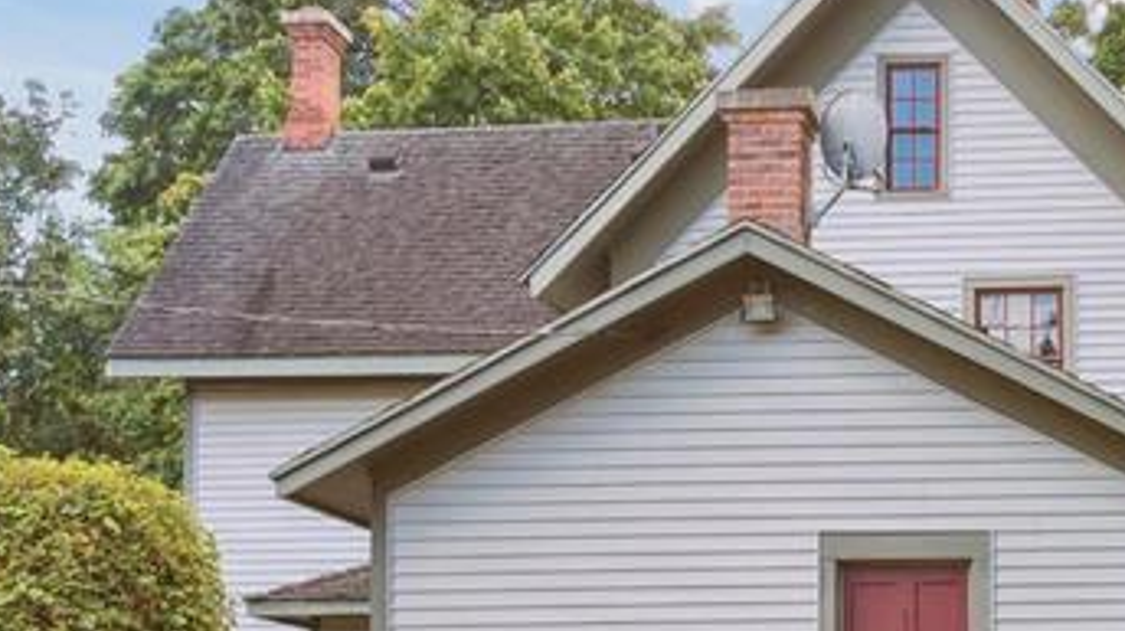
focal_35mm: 78
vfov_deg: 14.8
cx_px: 1001
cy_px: 832
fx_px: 2325
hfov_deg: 26.3
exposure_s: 1/60
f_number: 9
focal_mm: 25
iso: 400
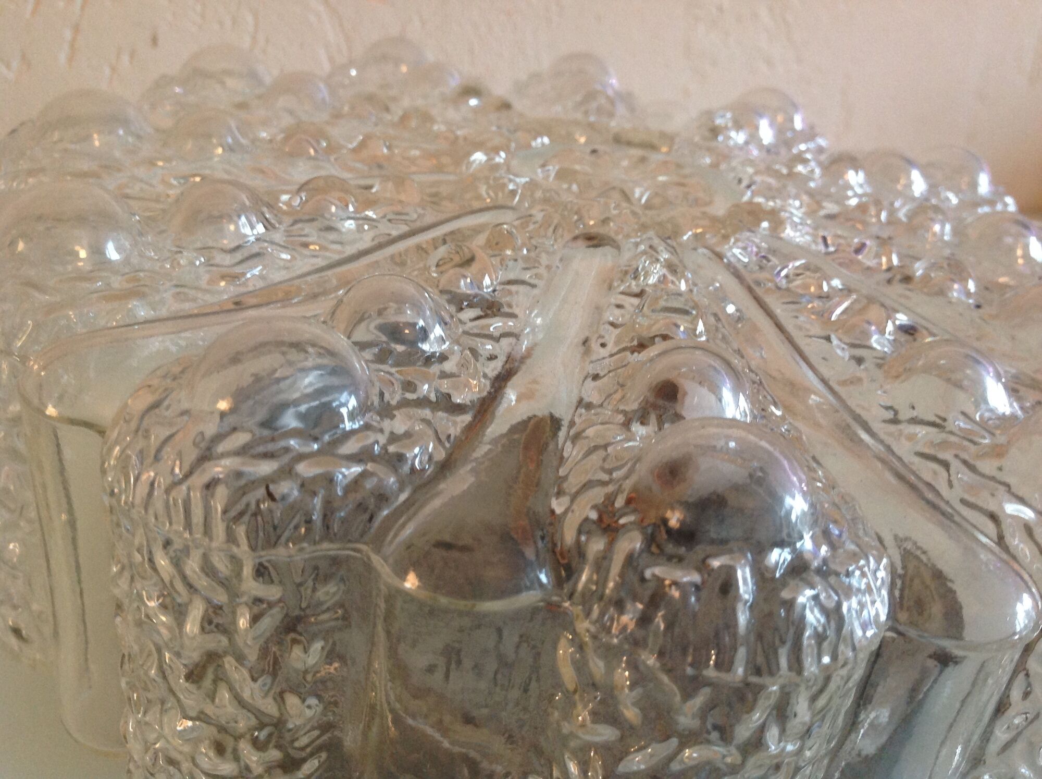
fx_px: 1052
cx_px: 521
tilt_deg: -27.8
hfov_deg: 52.7
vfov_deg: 40.6
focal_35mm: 35
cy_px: 390
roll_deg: -9.4
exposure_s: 1/15
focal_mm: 4.28
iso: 160
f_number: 2.4
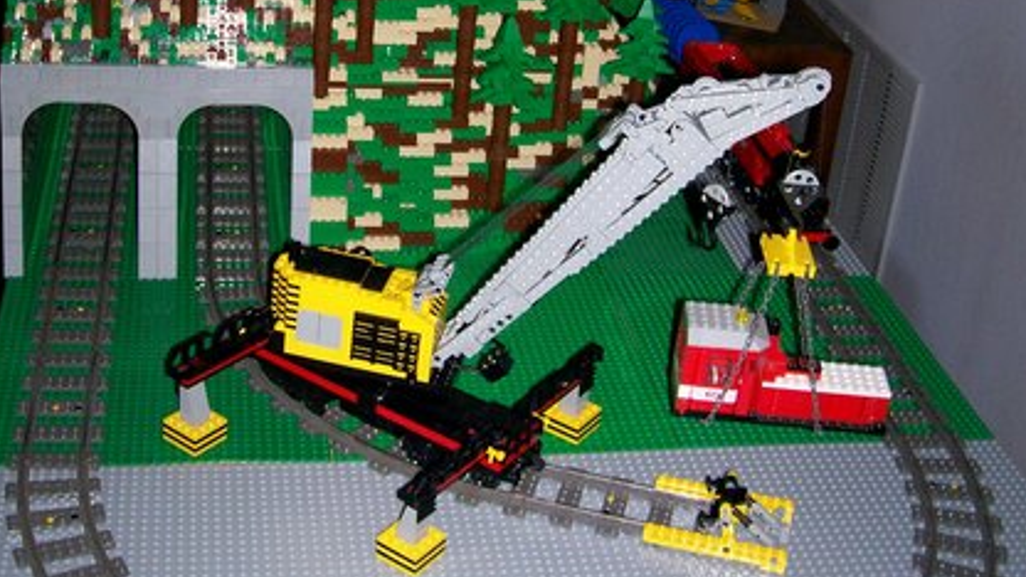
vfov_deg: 20.9
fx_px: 1551
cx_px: 446
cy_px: 123
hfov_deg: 36.6
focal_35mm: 57
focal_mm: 5.6
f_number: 2.7
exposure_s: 1/112
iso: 140
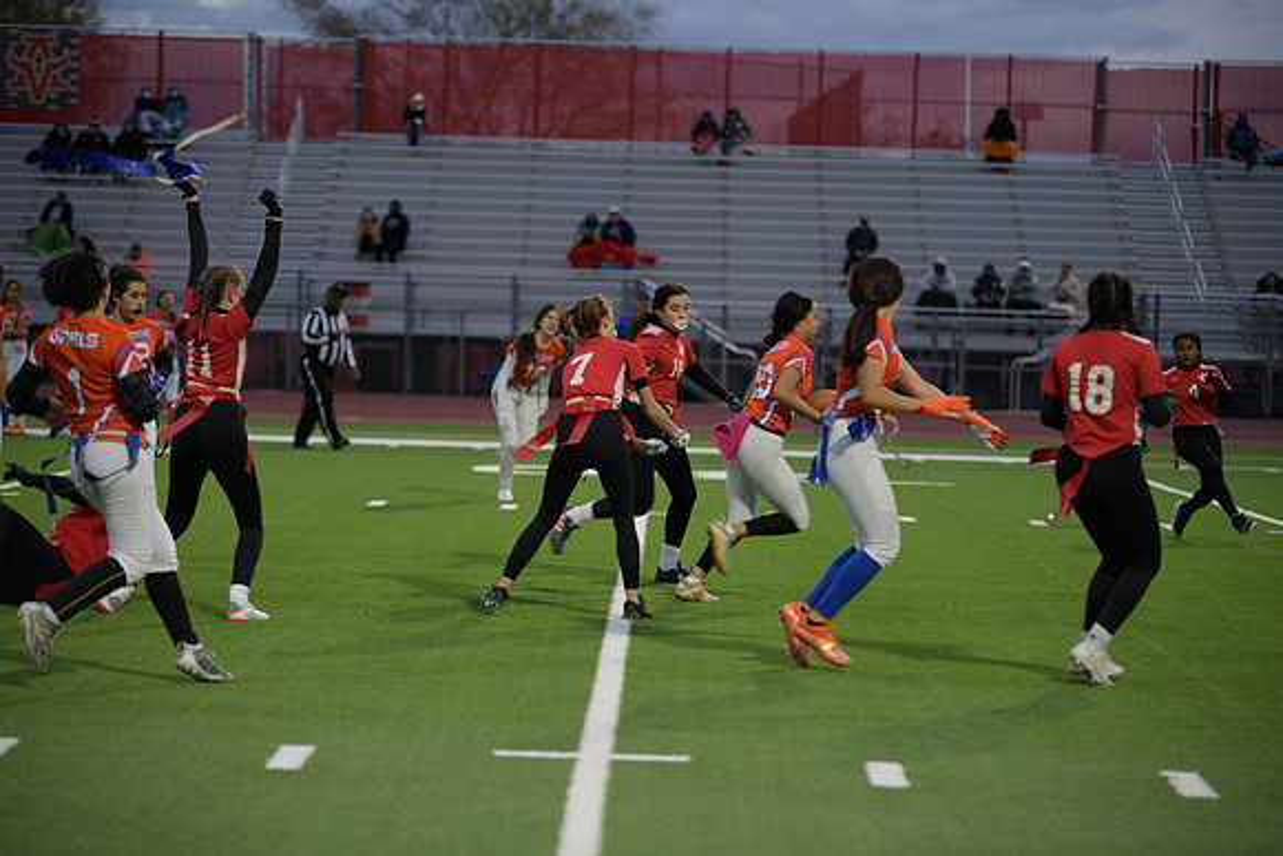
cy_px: 428
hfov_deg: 16.8
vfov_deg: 11.2
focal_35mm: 122
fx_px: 4349
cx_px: 642
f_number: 2.8
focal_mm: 122
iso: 360
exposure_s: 1/200
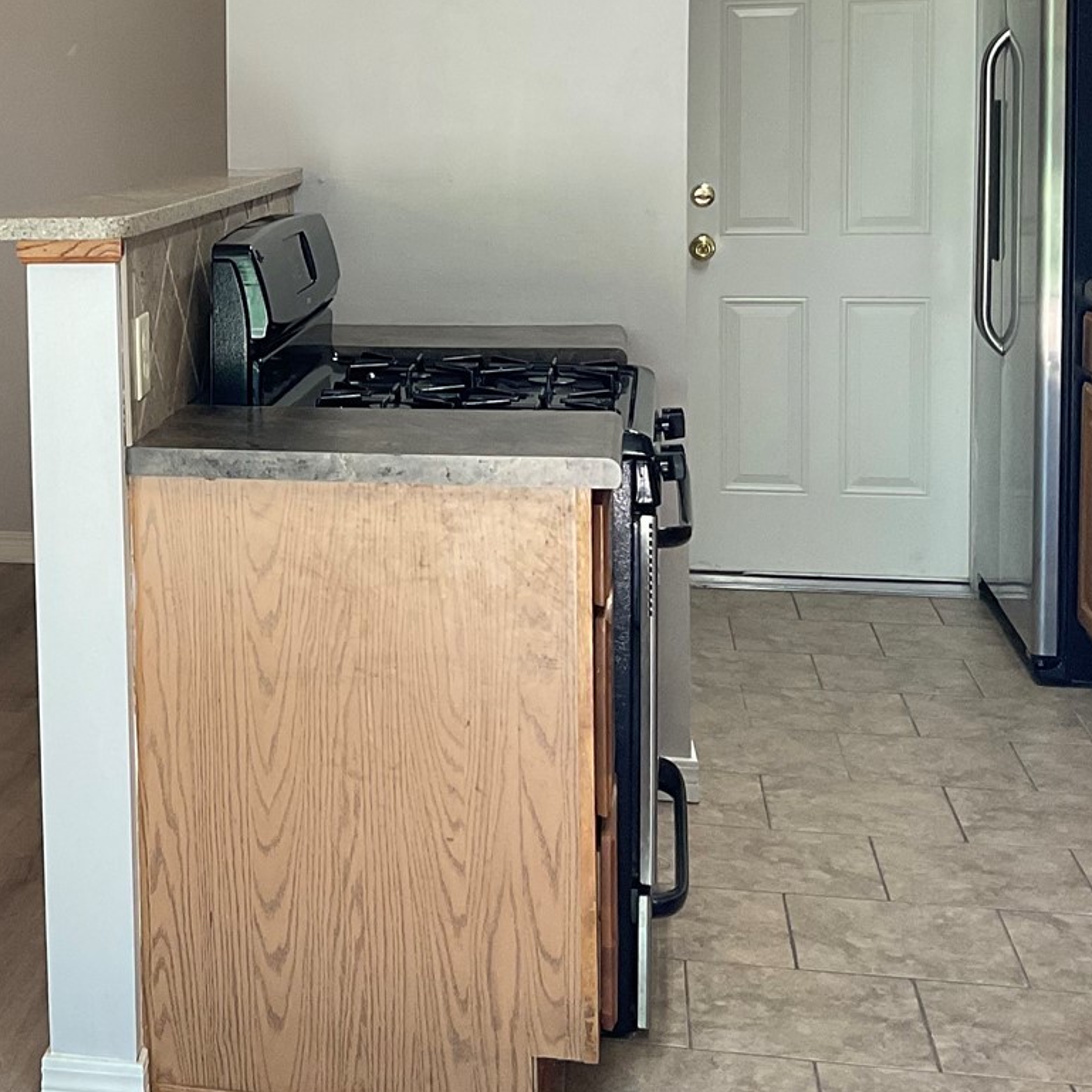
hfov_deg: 25.6
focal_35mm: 64
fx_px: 2284
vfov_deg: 26.5
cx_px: 10
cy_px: 268
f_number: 1.8
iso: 50
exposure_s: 1/60
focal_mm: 3
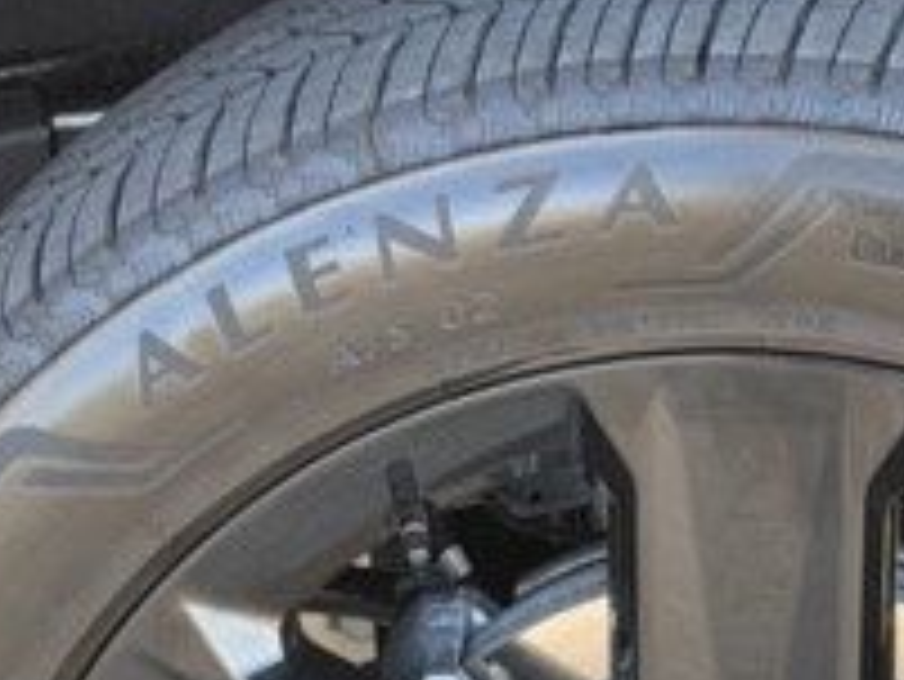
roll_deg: +0.8
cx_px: 792
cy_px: 946
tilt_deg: -27.5
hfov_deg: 12.8
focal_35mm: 153
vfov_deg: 9.5
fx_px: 3998
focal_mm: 6.76
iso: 100
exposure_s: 1/129
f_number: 1.78
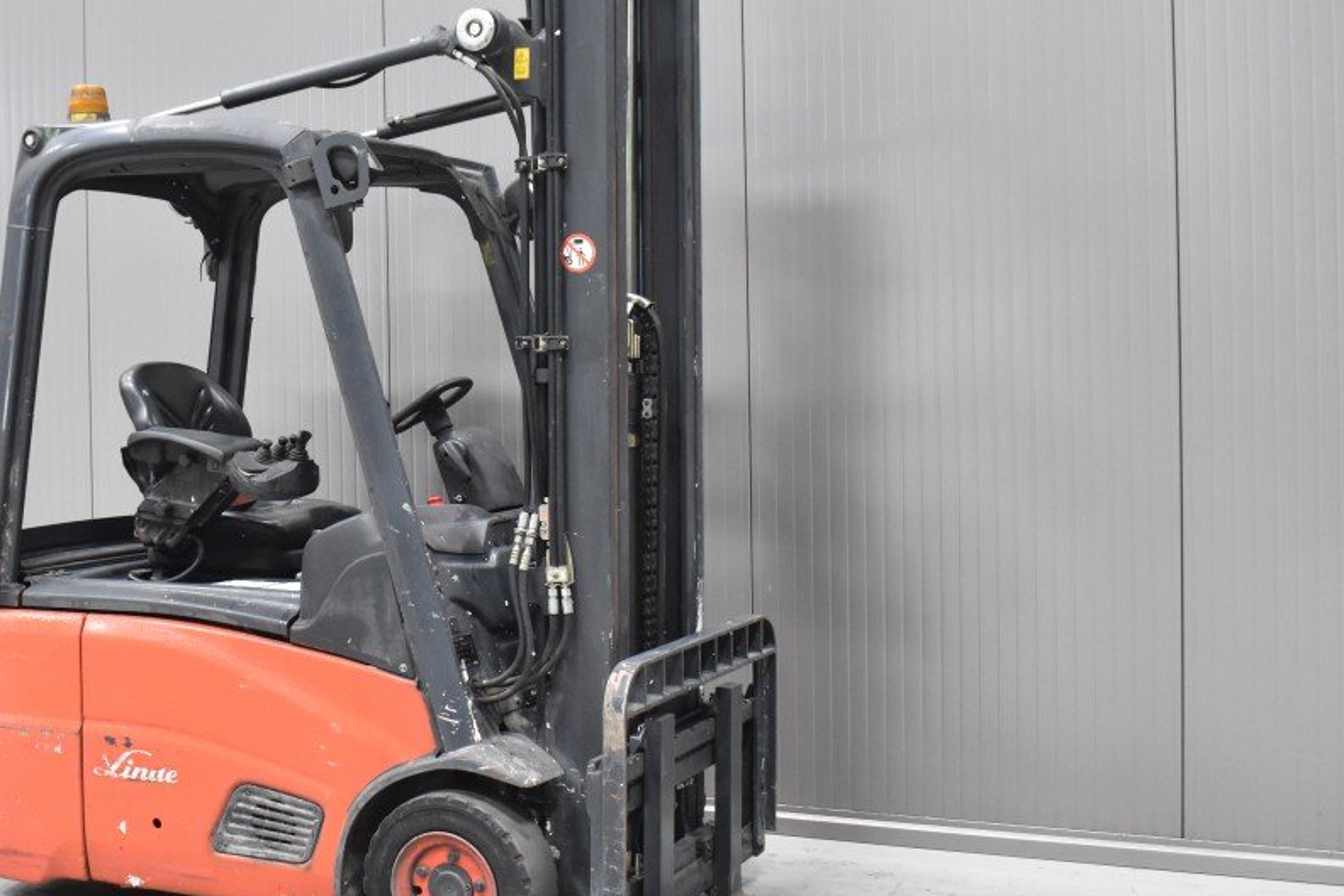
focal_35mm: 50
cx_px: 421
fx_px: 1867
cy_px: 394
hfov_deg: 39.0
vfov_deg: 27.0
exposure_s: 1/25
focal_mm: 22
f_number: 5
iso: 1600
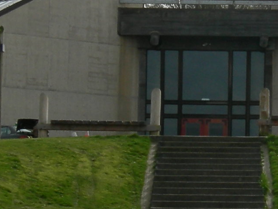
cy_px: 59
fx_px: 1848
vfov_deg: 6.5
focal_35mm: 230
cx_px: 245
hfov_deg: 8.6
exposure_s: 1/272
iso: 64
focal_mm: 11.9
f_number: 7.4
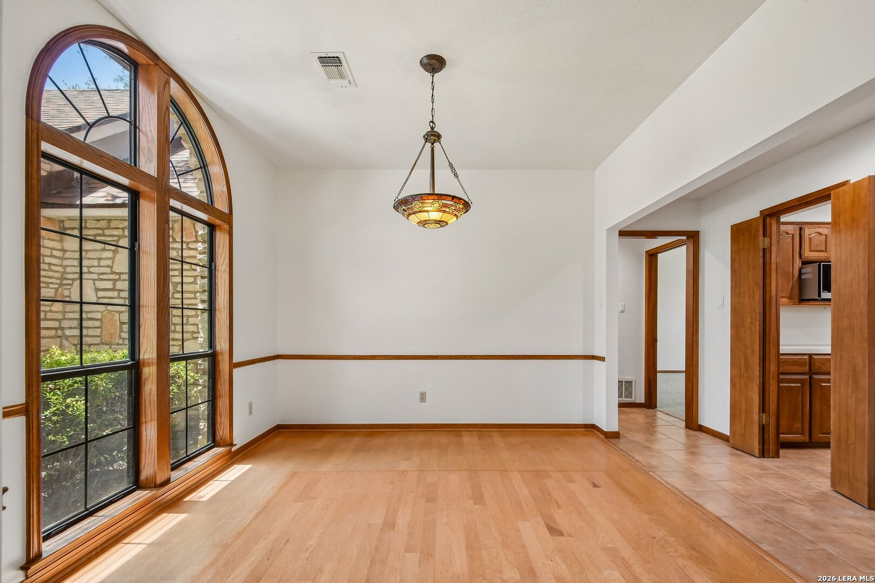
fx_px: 365
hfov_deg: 100.4
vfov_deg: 77.3
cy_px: 292
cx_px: 438
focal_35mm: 15
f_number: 8
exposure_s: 1/50
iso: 400
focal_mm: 10
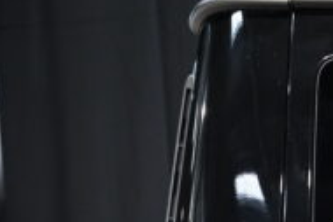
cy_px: 399
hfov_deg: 9.0
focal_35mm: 219
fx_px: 2025
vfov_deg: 6.2
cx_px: 582
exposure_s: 1/80
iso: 1250
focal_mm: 54.2
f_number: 2.8
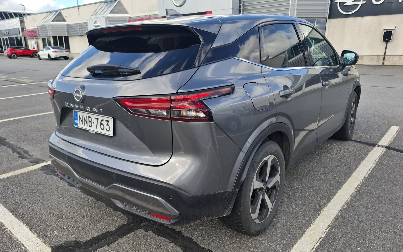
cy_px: 137
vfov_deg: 49.2
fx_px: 275
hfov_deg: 72.5
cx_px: 198
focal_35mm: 25
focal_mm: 5.54
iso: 50
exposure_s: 1/716
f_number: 1.8
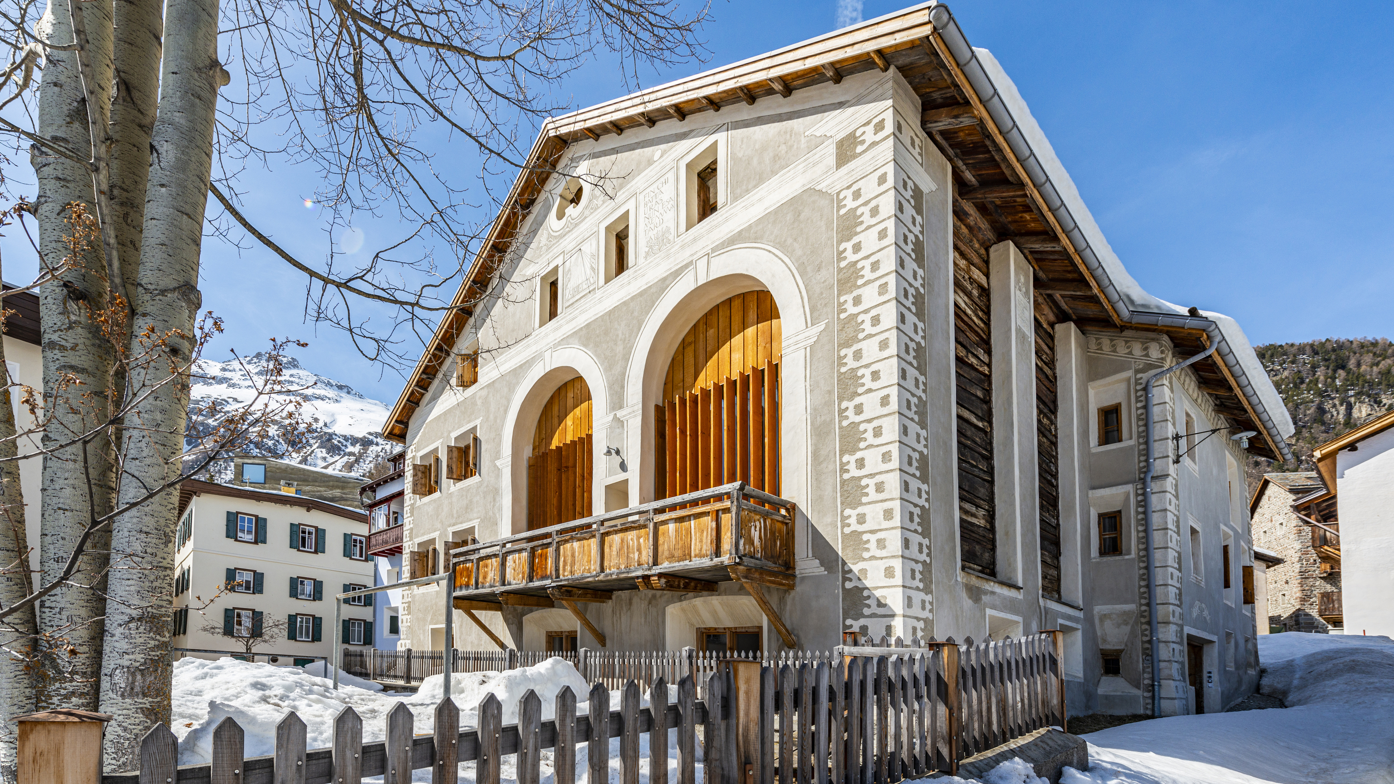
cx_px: 695
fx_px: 554
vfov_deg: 70.5
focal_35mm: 15
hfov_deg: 103.0
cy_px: 402
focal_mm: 14
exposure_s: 1/400
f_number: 8
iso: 100
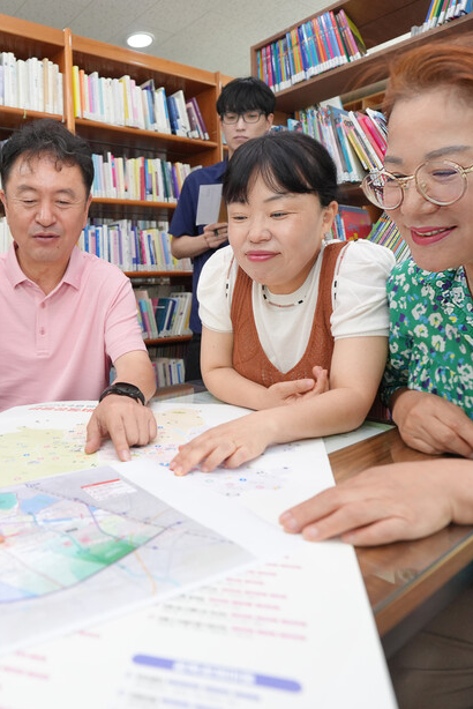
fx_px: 492
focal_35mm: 25
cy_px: 351
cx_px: 118
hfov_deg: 49.3
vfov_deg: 71.5
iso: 1000
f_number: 2.8
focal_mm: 16
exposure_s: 1/320
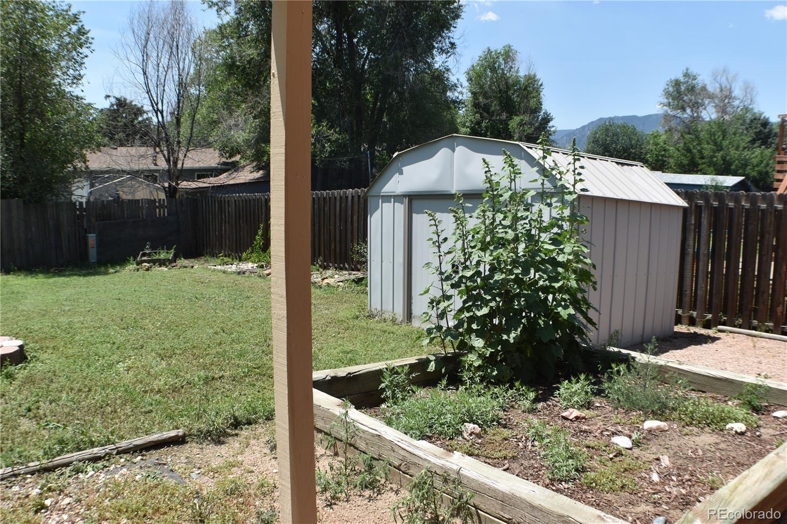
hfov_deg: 47.9
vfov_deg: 33.0
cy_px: 262
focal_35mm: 40
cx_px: 394
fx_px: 885
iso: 200
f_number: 9
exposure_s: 1/320
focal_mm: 27
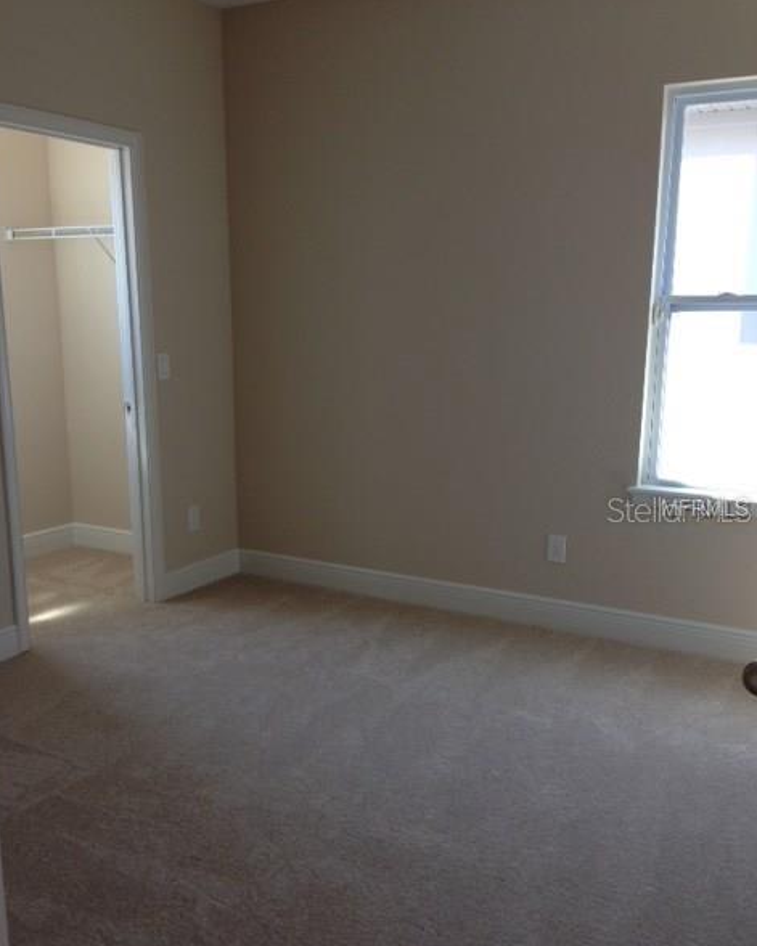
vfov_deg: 51.5
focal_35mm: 35
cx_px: 373
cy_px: 509
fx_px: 980
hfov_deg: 42.2
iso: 50
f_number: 2.4
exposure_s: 1/40
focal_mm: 4.13
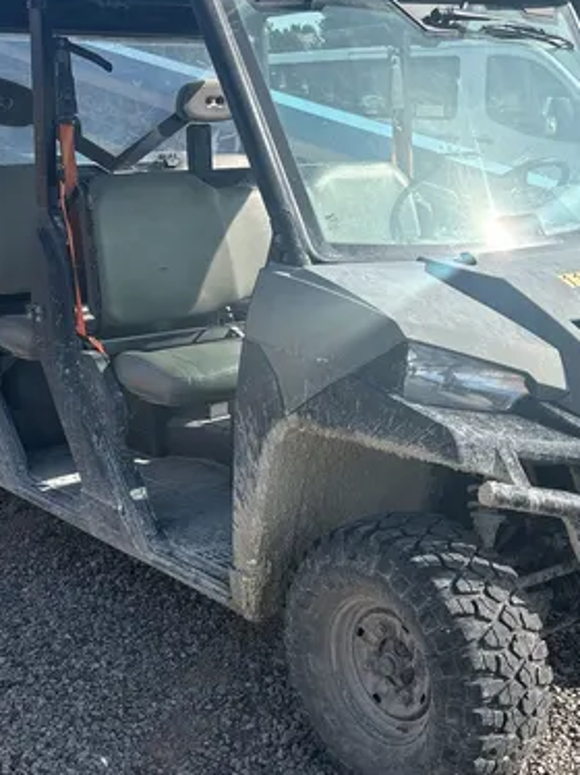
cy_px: 498
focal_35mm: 51
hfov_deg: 28.5
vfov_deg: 37.2
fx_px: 1141
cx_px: 302
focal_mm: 5.96
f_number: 1.6
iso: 50
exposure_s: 1/1845
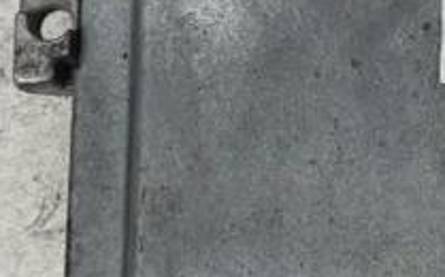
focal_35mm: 156
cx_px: 471
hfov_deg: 13.2
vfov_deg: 8.3
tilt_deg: -80.0
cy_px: 11
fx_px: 1889
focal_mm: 6.76
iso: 125
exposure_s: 1/100
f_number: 1.78
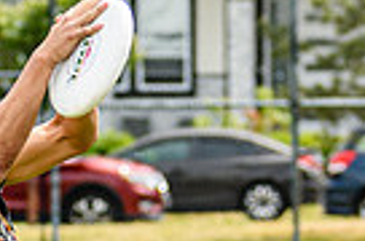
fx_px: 7465
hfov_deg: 2.8
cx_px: -17
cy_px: 465
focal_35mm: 738
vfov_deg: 1.8
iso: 125
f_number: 3.2
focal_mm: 90
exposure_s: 1/1250
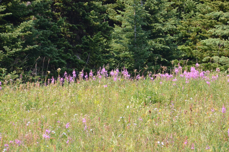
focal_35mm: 300
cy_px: 76
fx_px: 1904
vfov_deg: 4.6
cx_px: 114
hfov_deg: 6.9
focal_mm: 200
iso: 2500
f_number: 10
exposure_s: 1/1600
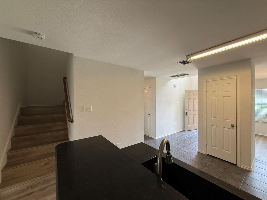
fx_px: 108
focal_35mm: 14
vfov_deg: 85.7
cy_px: 100
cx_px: 134
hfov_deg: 102.1
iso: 200
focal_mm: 2.22
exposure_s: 1/120
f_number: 2.2
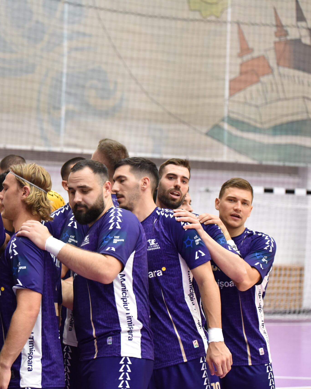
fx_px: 1139
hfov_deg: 15.4
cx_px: 54
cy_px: 194
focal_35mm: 99
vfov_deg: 19.4
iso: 4500
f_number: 2.8
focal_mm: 70
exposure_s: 1/640
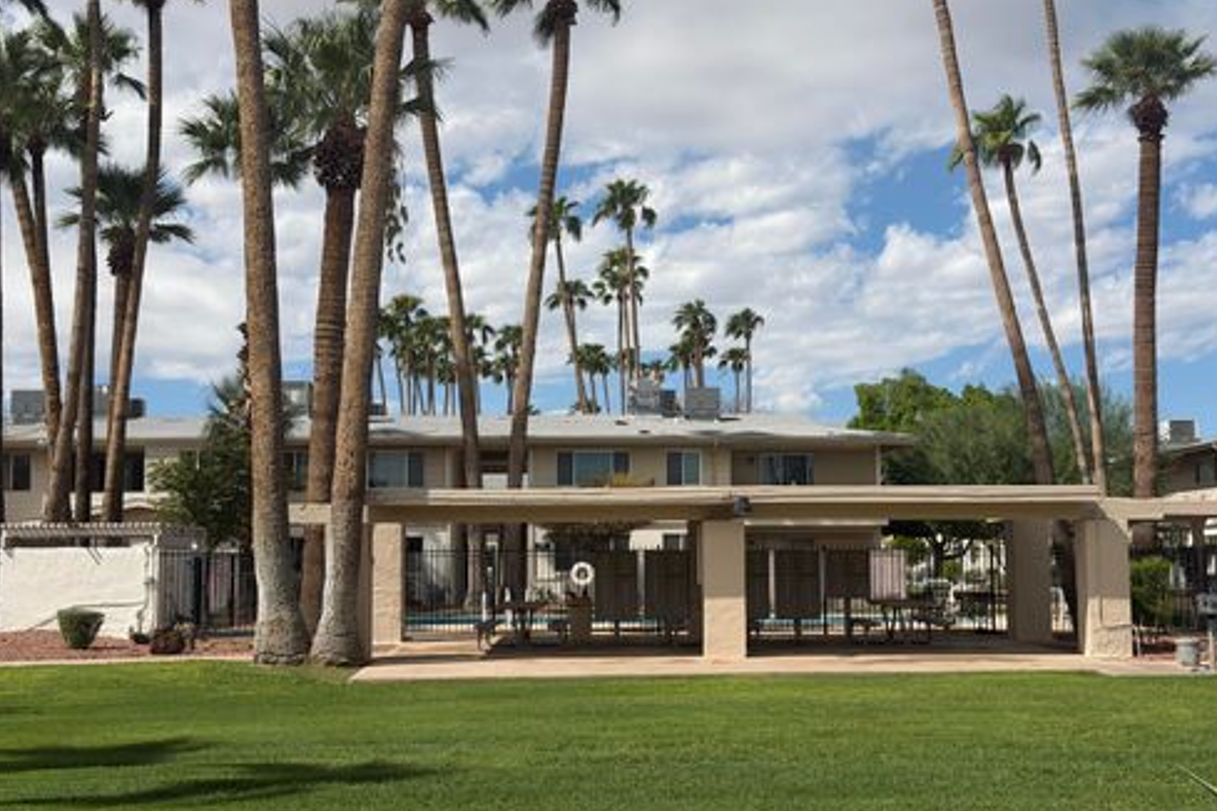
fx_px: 1724
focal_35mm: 51
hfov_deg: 38.9
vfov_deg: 26.5
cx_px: 600
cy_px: 414
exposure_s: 1/8772
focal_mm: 6.76
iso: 80
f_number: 1.78
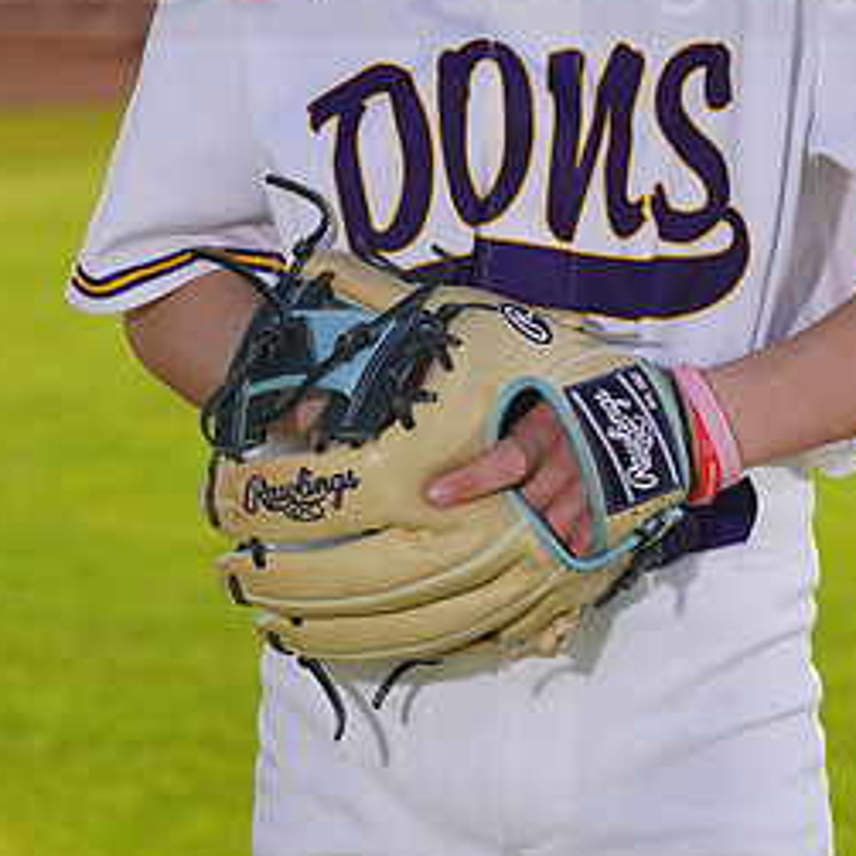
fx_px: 11638
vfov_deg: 4.2
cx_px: 585
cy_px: -72
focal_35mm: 416
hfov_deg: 4.2
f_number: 9
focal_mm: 212
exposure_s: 1/250
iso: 100
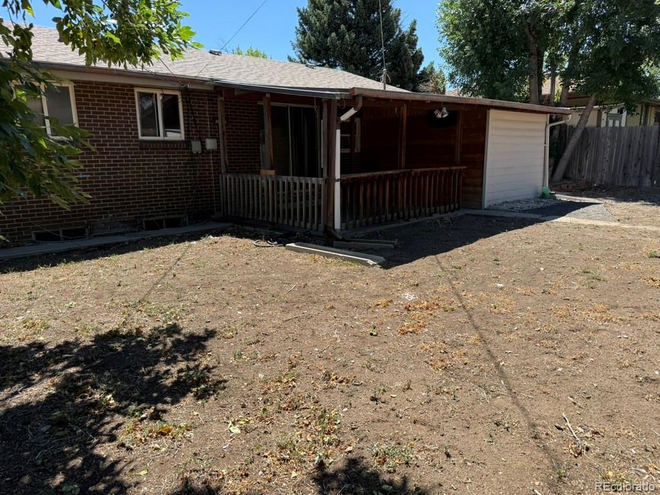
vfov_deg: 56.8
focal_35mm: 24
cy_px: 248
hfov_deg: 71.6
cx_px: 330
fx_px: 458
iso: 80
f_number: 1.78
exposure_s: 1/2000
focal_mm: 6.76
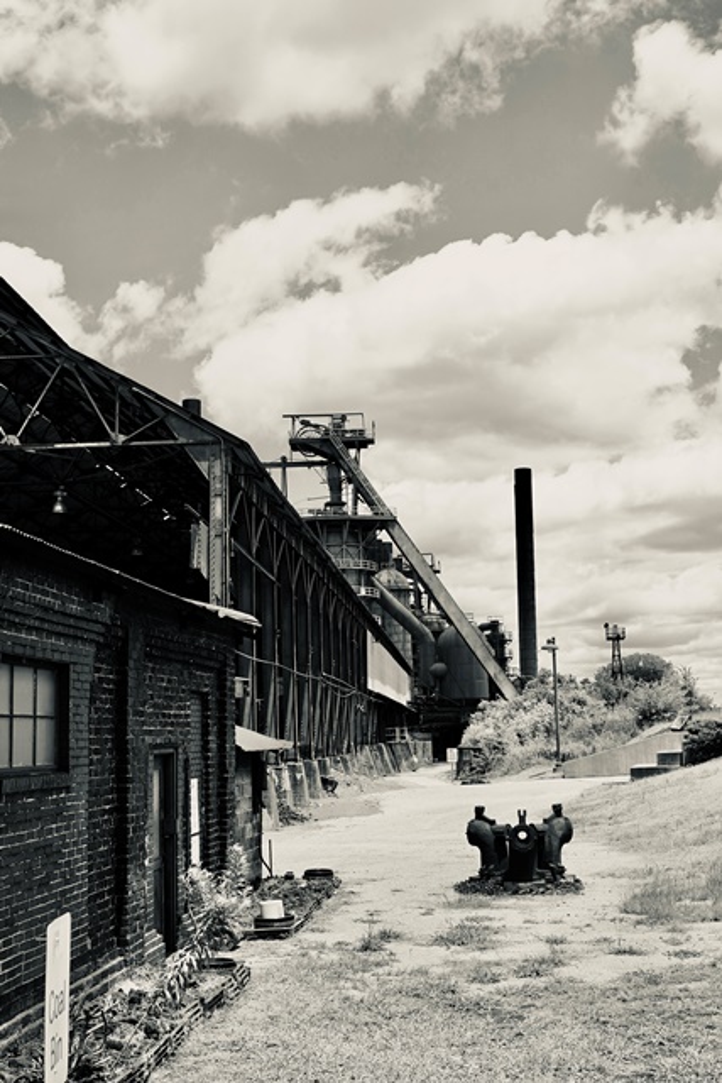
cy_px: 542
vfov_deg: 46.4
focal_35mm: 42
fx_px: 1263
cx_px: 361
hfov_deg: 31.9
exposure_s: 1/1000
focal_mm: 28
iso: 400
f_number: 8
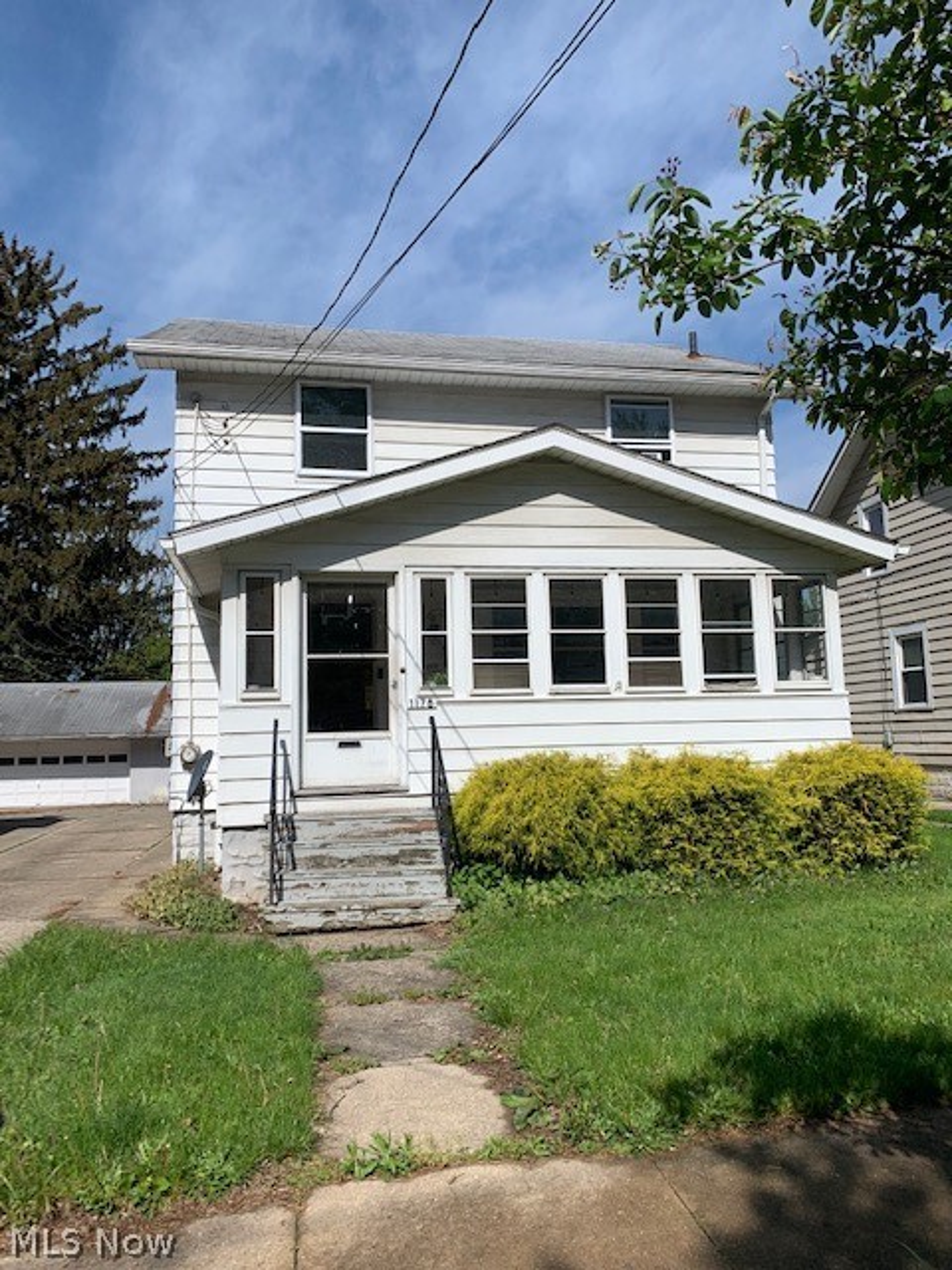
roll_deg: +1.5
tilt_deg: +6.5
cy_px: 635
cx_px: 476
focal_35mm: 26
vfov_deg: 67.3
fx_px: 953
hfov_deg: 53.1
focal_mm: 4.25
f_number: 1.8
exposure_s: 1/4098
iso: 25
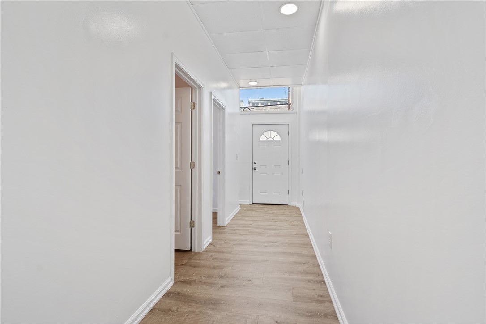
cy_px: 162
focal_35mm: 17
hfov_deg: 93.3
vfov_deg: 70.4
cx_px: 243
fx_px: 229
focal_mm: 17
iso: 500
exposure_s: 1/30
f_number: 6.3
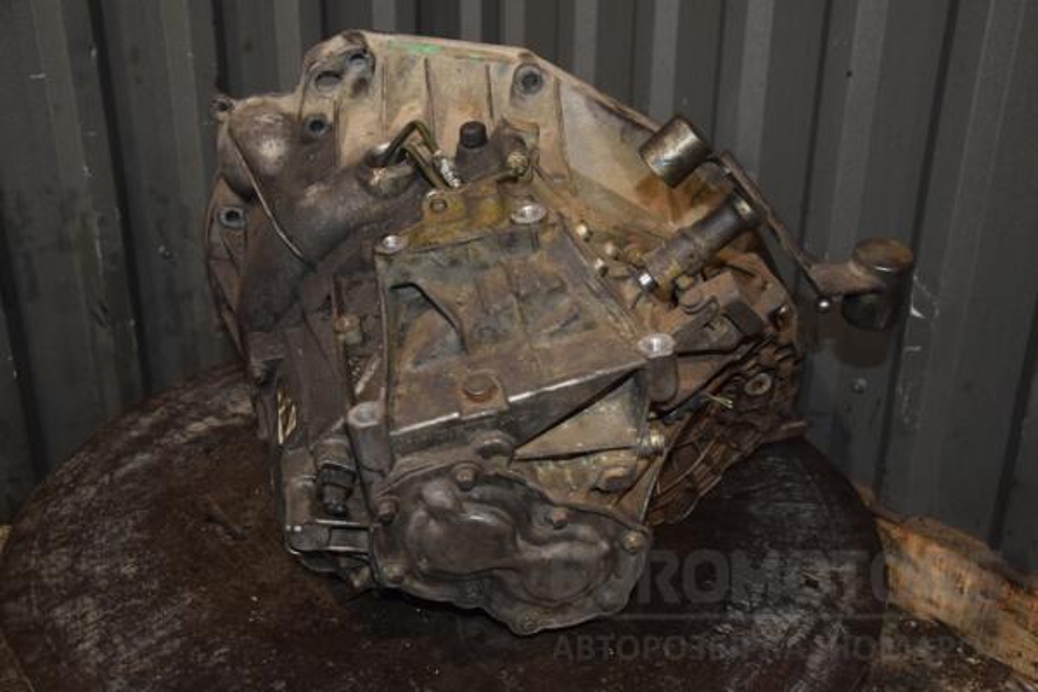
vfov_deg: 34.2
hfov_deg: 49.6
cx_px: 519
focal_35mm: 39
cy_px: 346
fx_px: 1124
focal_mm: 26
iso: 800
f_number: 5
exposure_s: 1/60
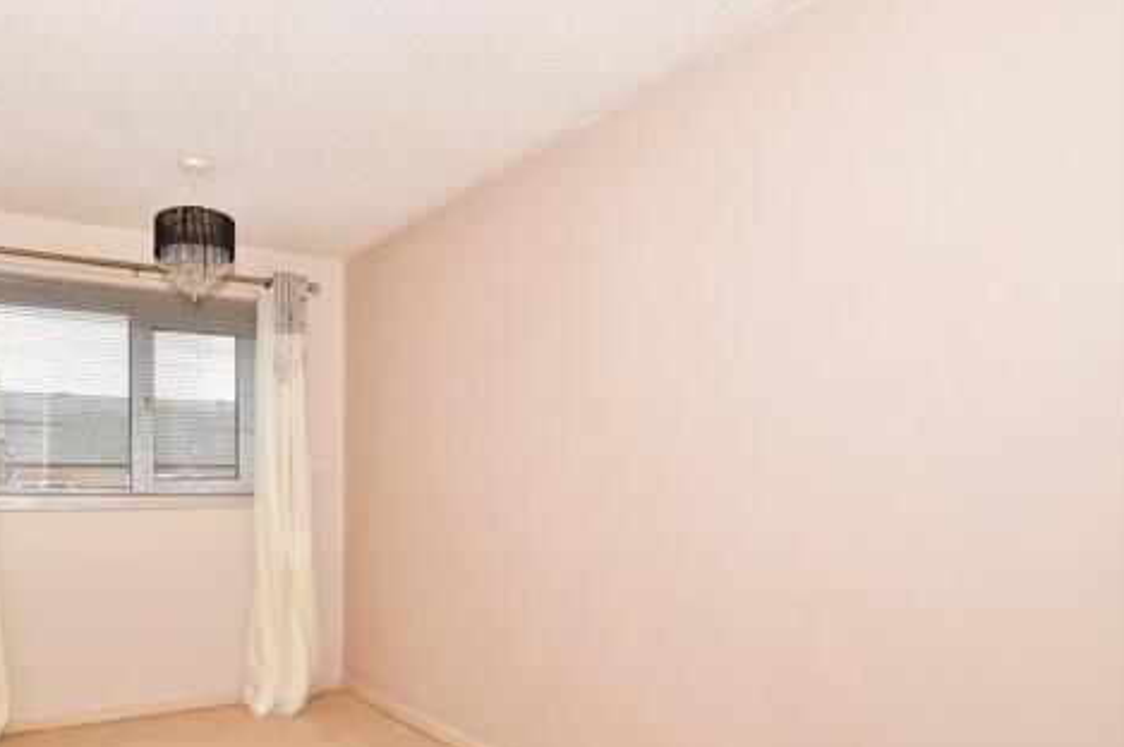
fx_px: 655
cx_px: 350
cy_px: 480
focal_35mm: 21
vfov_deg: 58.4
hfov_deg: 77.9
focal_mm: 10
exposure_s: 1/60
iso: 400
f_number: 8
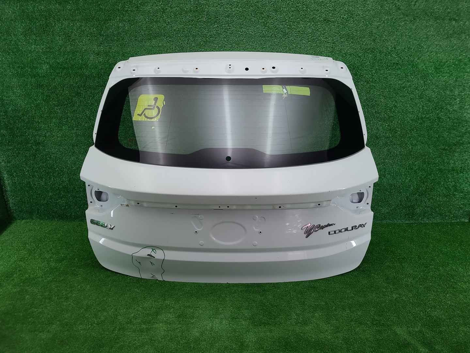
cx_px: 235
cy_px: 176
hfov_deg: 67.3
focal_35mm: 26
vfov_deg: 53.1
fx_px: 353
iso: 96
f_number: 1.8
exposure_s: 1/100
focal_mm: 5.4
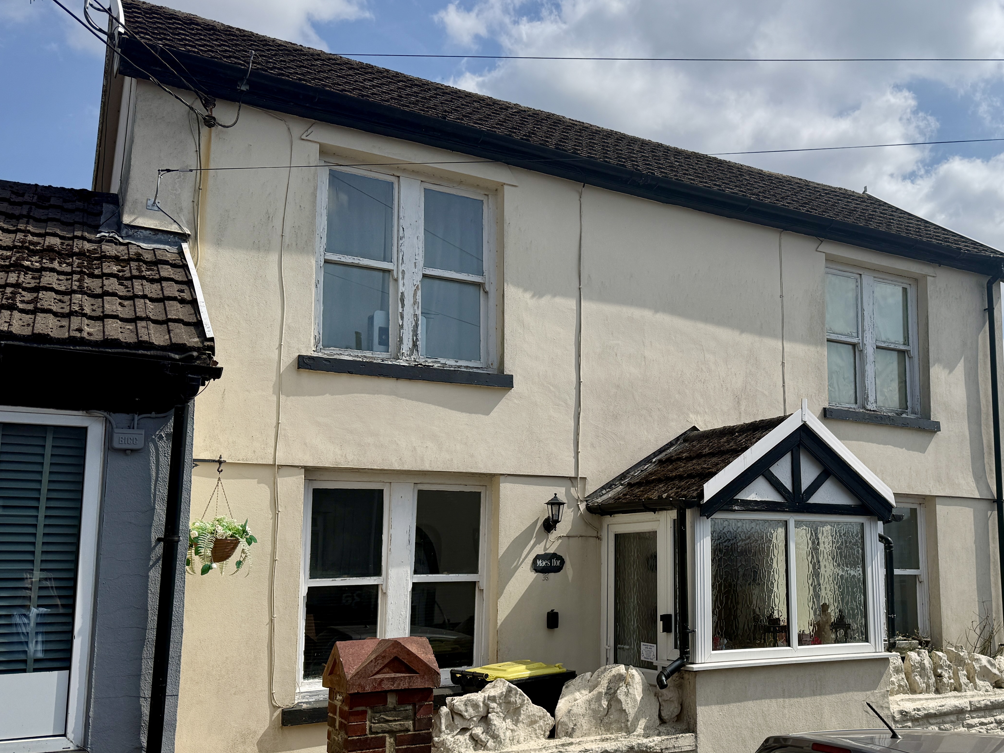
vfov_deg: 42.9
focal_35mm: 33
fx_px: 957
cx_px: 684
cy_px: 427
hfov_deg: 54.0
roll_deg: -0.1
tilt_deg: +7.3
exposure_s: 1/9091
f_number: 1.78
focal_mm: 6.76
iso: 80
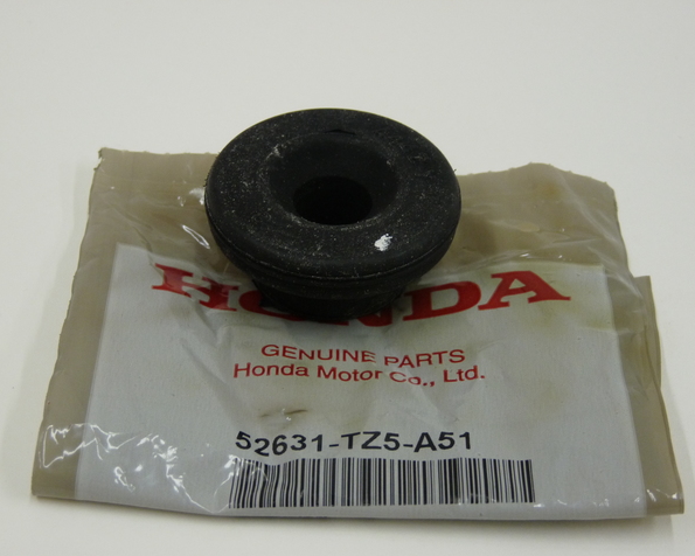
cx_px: 339
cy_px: 279
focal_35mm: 85
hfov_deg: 22.5
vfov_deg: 18.1
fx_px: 1748
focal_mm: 14.4
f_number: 3.4
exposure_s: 1/80
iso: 250
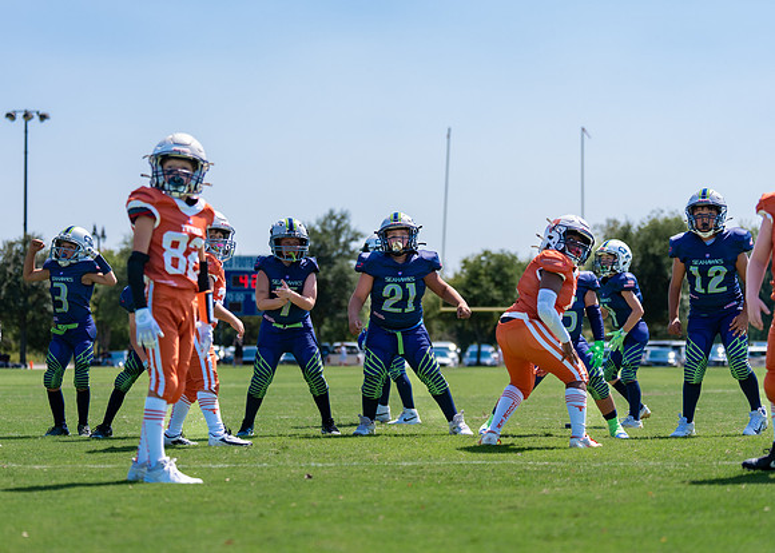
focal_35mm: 95
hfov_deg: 20.9
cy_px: 310
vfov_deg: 15.0
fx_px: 2096
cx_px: 382
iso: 100
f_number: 2.8
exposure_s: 1/1250
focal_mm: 81
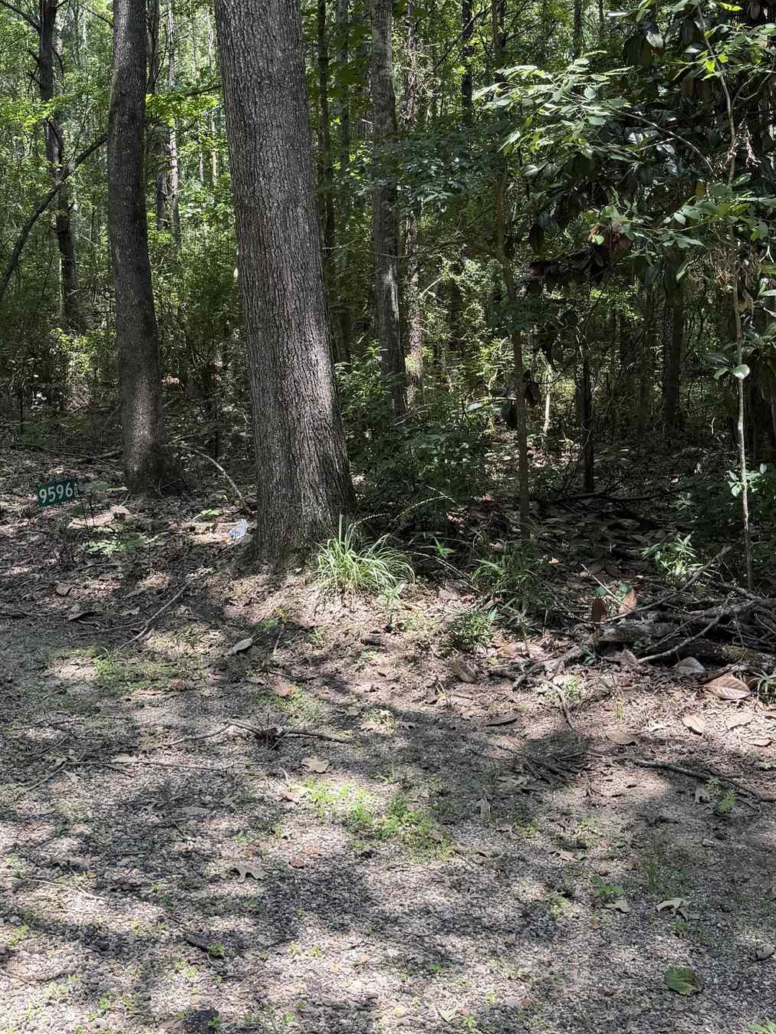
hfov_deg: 35.1
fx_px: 1225
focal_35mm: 41
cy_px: 336
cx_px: 367
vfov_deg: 45.0
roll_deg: +2.1
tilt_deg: -2.6
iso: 80
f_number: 1.78
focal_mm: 6.76
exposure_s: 1/347
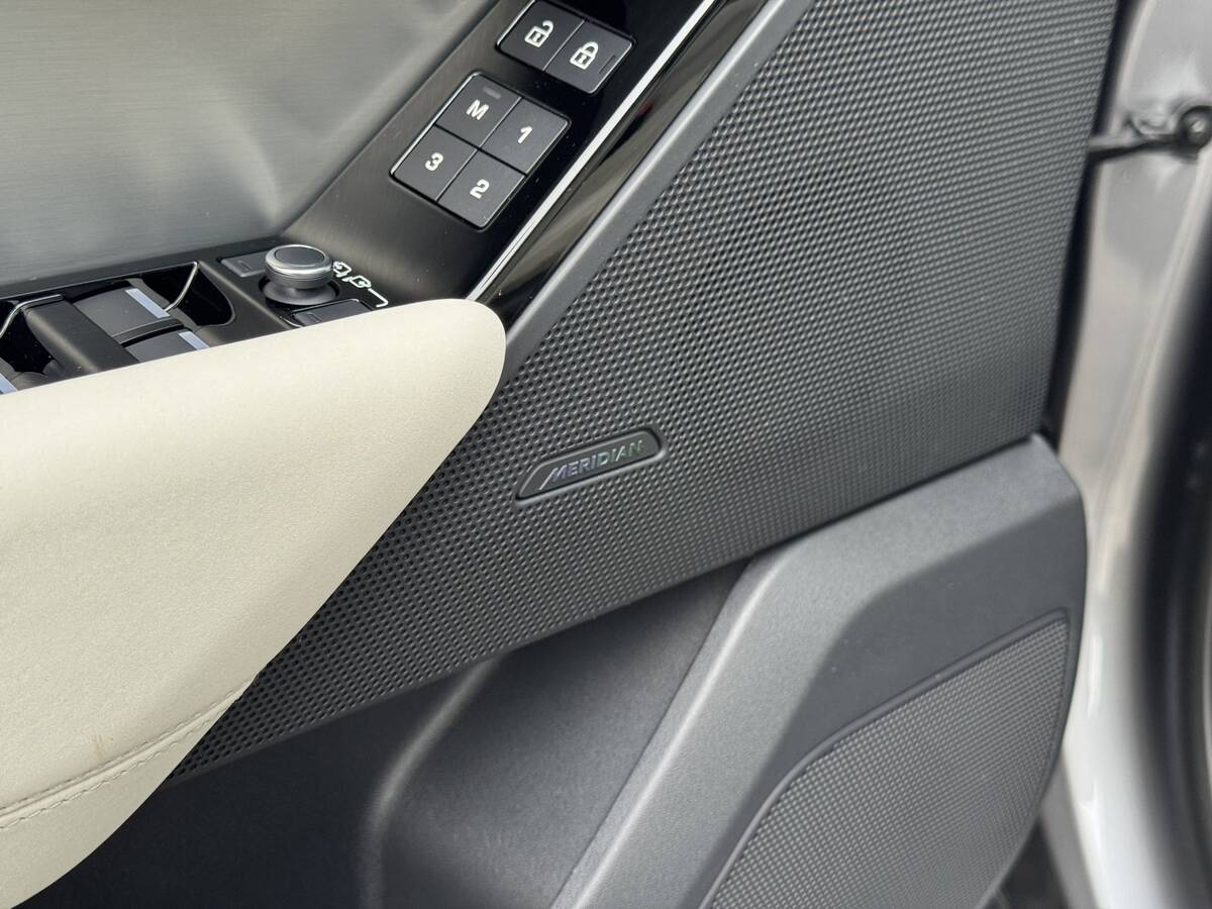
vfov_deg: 30.3
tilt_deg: -33.8
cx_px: 606
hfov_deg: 39.7
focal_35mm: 48
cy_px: 454
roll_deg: -0.5
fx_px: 1681
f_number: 1.78
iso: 100
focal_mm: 6.76
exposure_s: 1/101
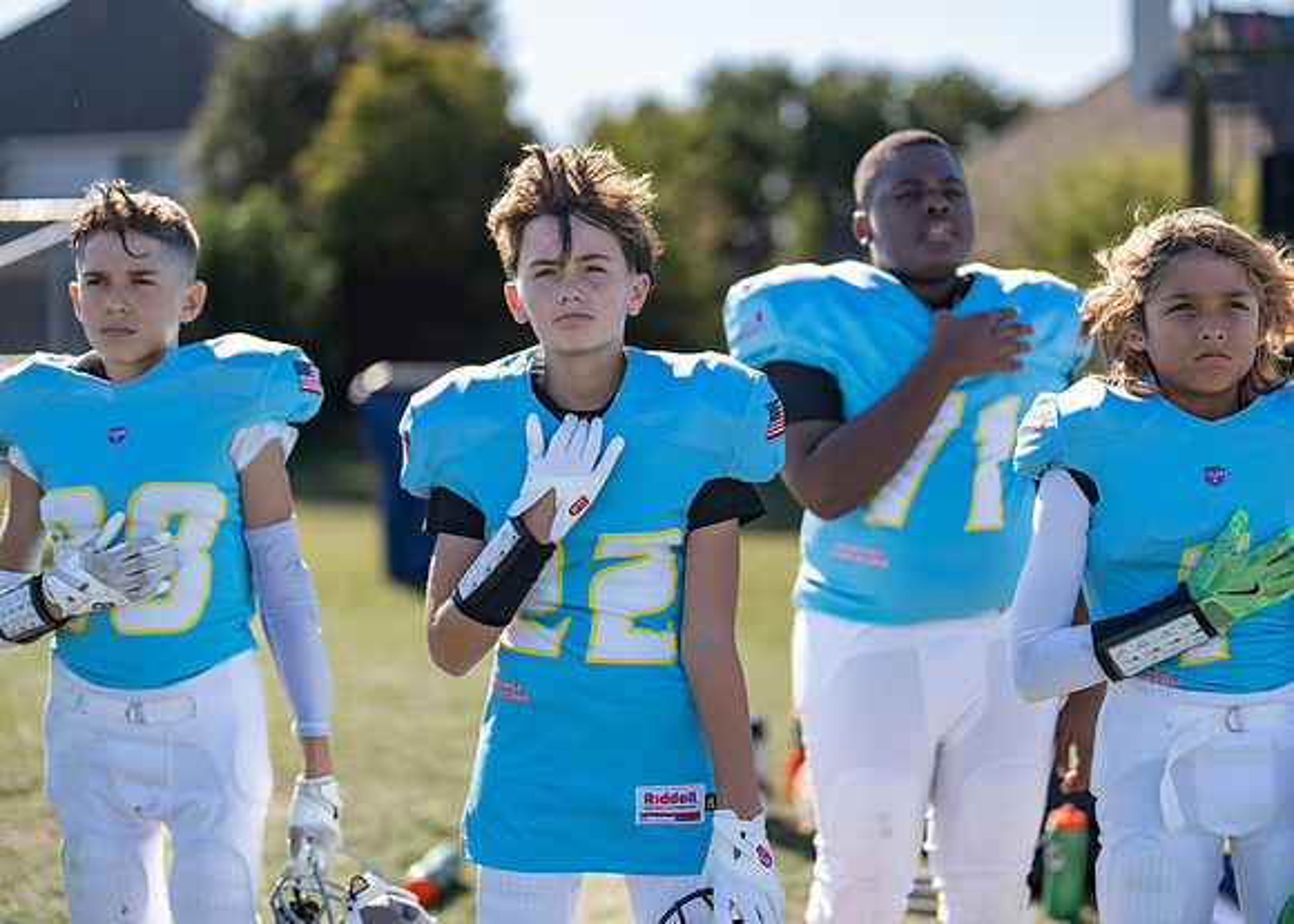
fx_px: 2066
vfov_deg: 25.2
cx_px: 665
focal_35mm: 56
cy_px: 433
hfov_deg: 34.8
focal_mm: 50
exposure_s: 1/4000
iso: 100
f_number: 1.2
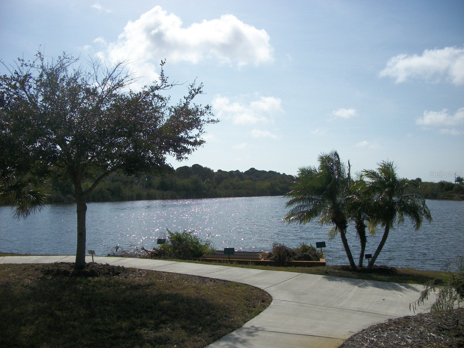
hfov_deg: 56.8
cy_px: 174
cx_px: 232
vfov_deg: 44.2
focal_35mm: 32
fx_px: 429
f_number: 8.8
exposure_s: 1/500
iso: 80
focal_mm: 5.7
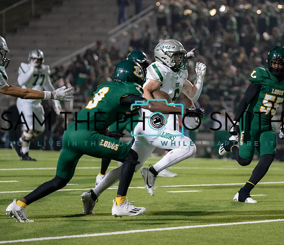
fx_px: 2004
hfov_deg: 8.1
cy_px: 90
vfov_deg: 7.0
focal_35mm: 231
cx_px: 211
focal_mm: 153
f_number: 2.8
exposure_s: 1/1250
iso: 4000
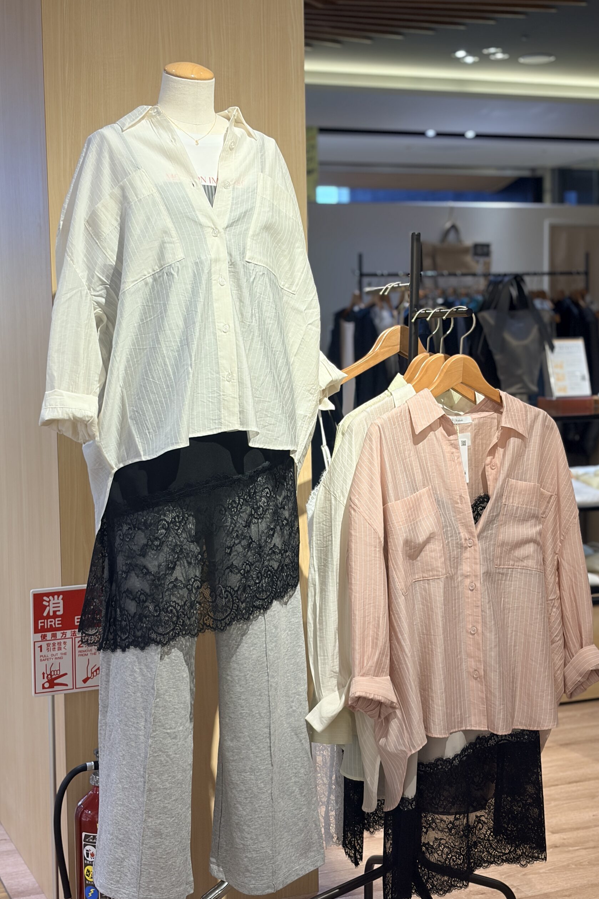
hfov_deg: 24.6
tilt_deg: -3.5
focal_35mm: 55
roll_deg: +1.5
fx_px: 1373
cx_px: 286
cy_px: 444
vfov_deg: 36.2
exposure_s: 1/60
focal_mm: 5.96
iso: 80
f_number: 1.6
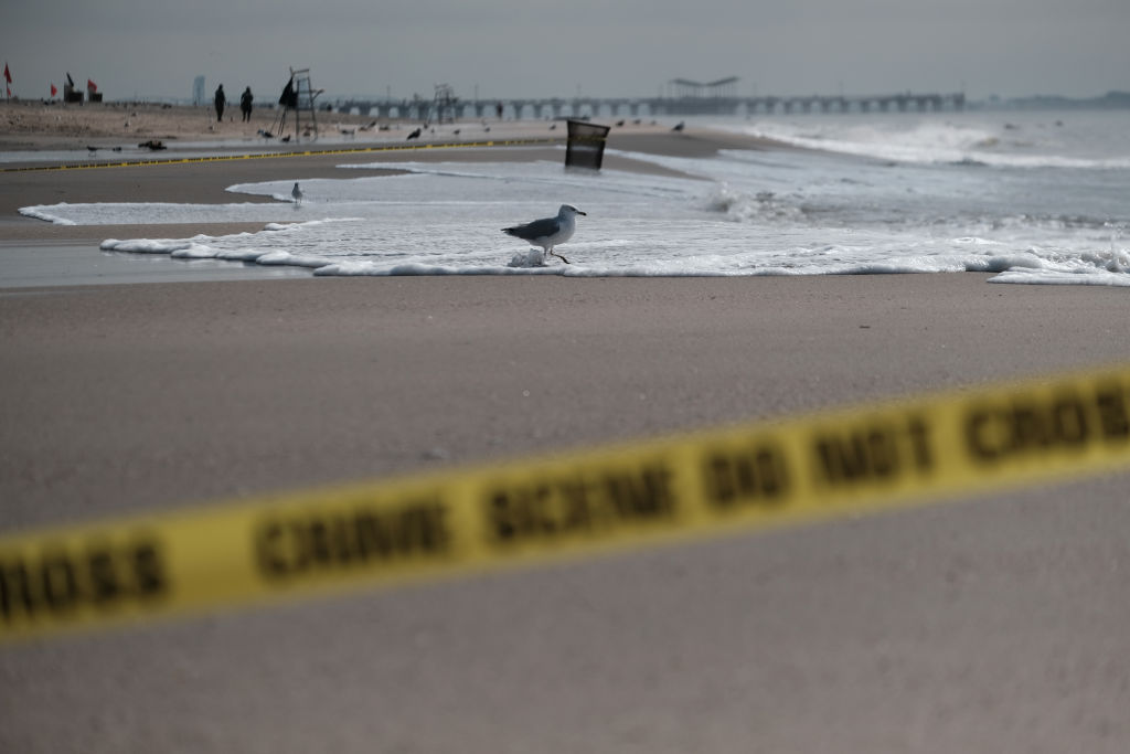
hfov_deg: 10.7
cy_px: 377
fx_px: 6027
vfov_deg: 7.2
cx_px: 565
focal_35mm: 192
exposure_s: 1/2700
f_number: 4.4
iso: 160
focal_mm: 128
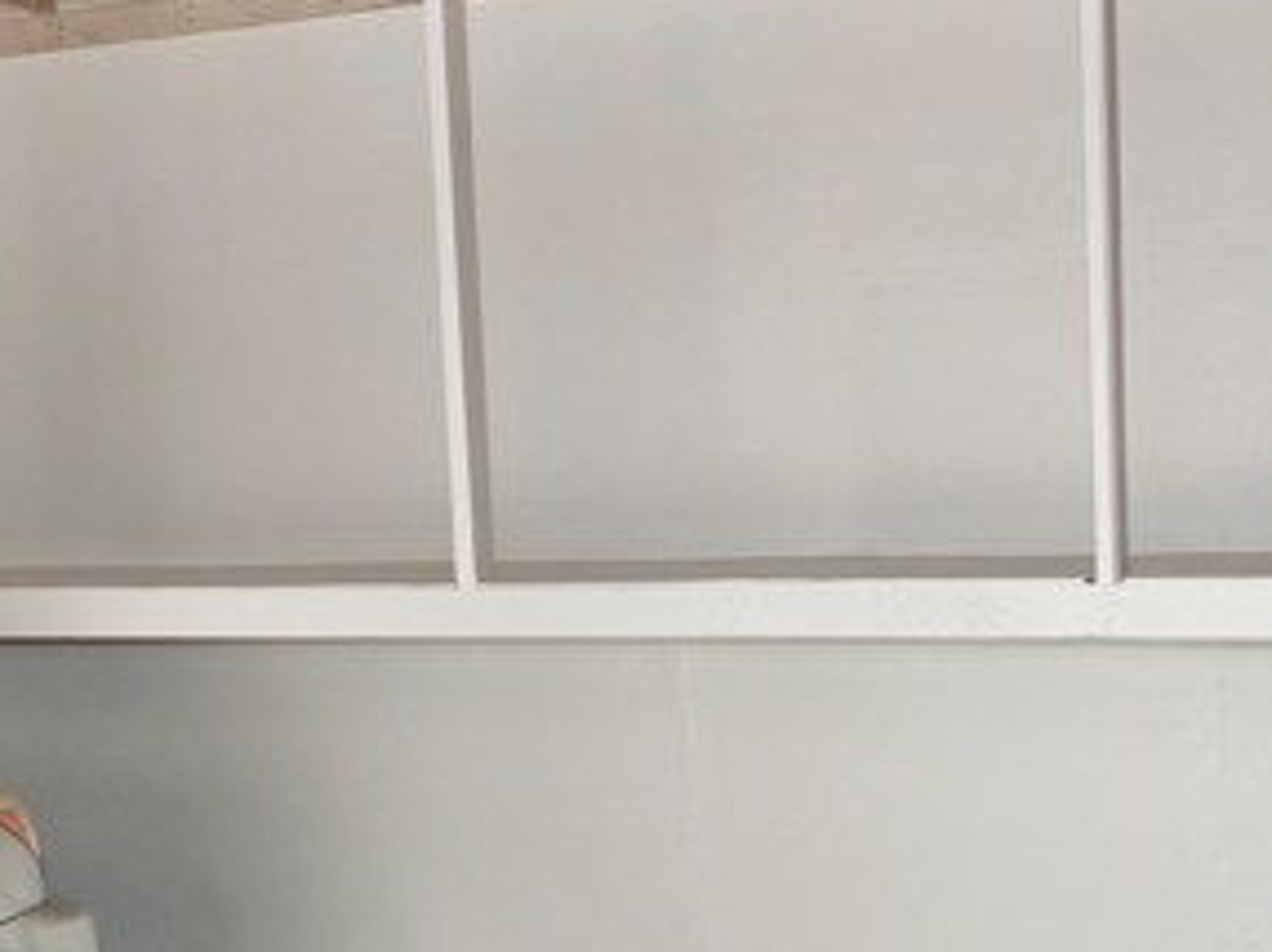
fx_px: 2056
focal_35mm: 56
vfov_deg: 25.8
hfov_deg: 33.9
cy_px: 672
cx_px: 912
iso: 200
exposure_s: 1/60
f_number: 2.8
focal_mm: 4.5
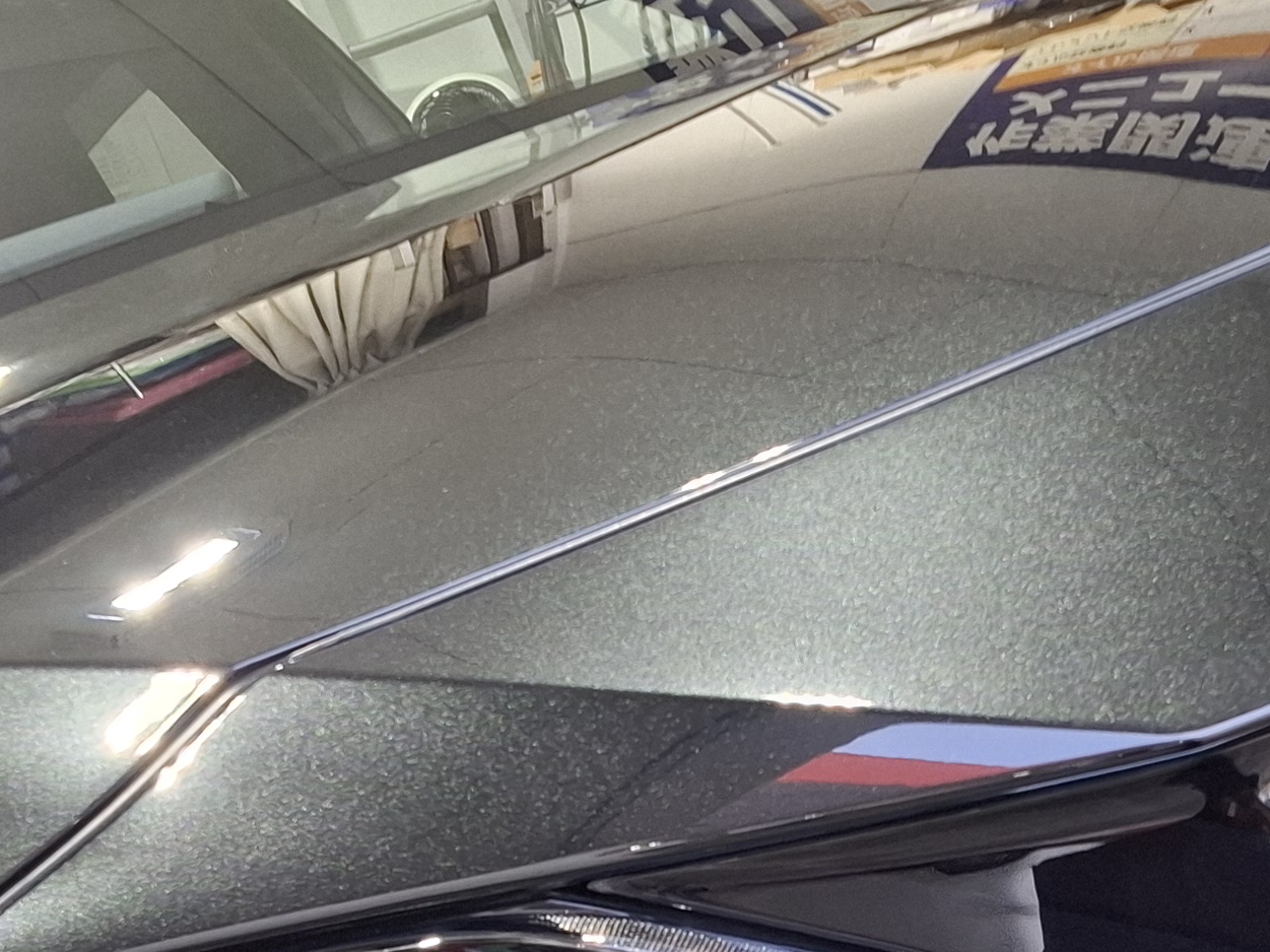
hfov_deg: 25.9
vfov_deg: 18.3
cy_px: 1229
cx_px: 839
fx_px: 2751
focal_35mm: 75
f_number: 1.8
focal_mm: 5.54
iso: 160
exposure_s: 1/50
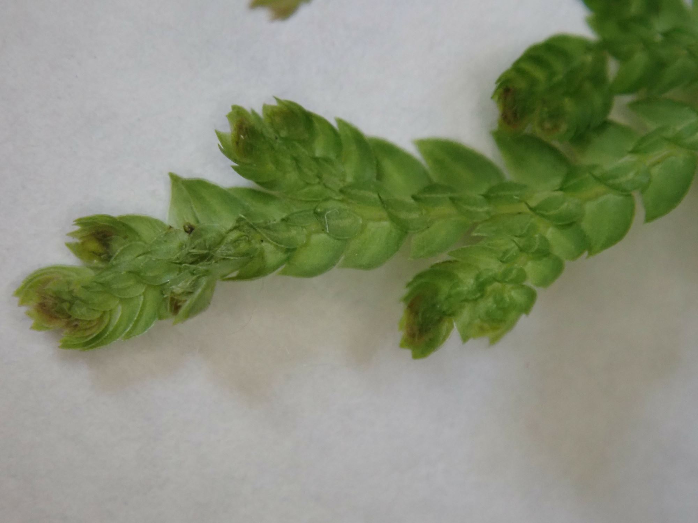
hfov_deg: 19.6
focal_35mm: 100
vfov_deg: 14.8
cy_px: 262
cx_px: 349
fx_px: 2016
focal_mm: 18
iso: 1250
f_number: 4.9
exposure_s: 1/100
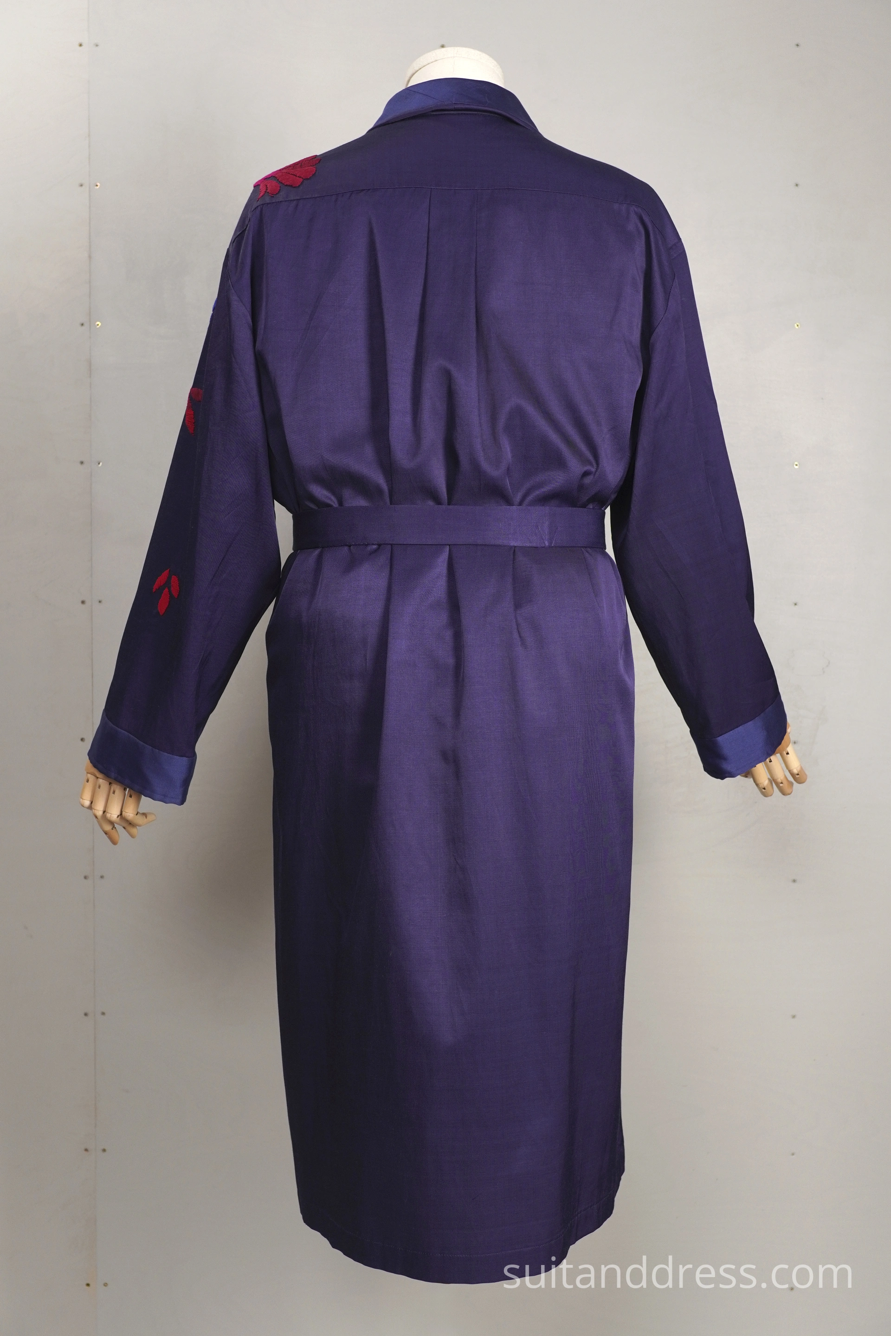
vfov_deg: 41.1
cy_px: 668
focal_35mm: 48
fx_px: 1782
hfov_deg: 28.1
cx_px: 446
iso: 400
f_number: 4.5
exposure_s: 1/80
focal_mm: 32
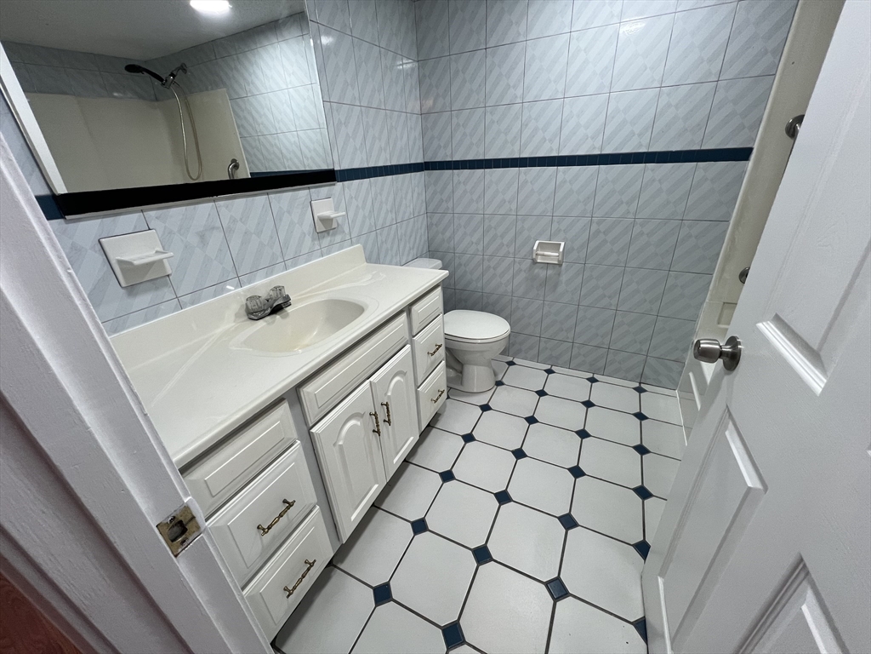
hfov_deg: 106.2
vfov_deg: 89.9
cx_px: 436
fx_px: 327
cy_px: 327
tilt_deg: -26.2
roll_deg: +2.9
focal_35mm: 13
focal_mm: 1.57
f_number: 1.8
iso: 125
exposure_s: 1/120
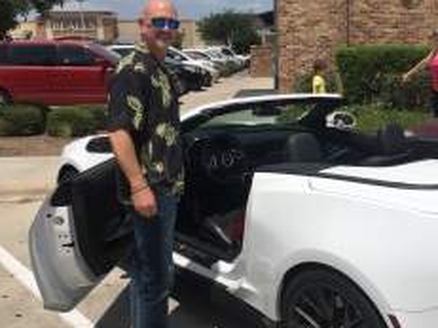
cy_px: 167
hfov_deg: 40.6
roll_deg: +1.3
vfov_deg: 31.5
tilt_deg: -9.0
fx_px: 582
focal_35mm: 46
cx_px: 300
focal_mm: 4.15
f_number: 2.2
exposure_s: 1/4049
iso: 25
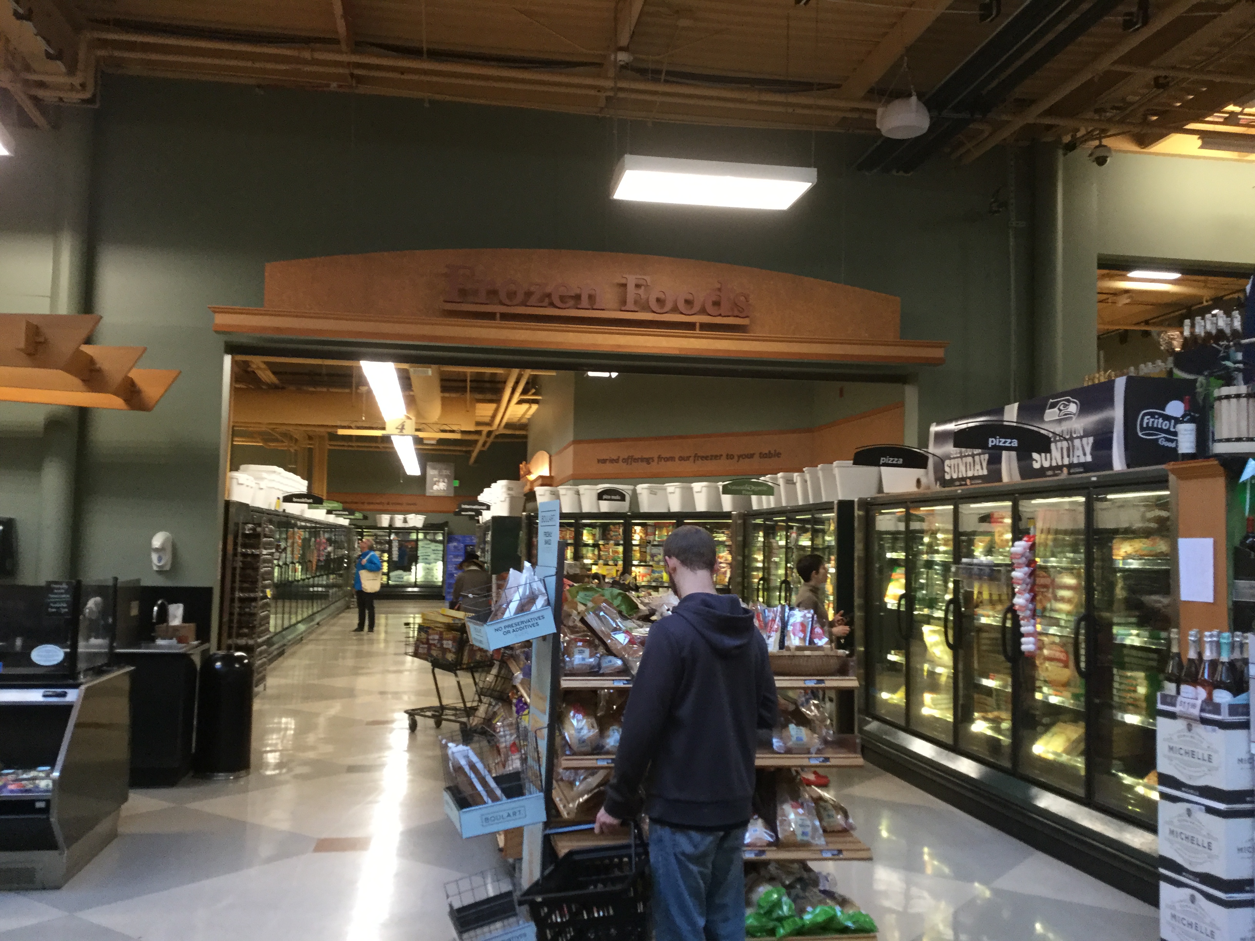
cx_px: 628
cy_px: 470
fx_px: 1124
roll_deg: -0.8
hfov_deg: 58.4
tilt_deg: +2.5
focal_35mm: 31
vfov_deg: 45.4
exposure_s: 1/30
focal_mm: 3.3
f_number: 2.4
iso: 100
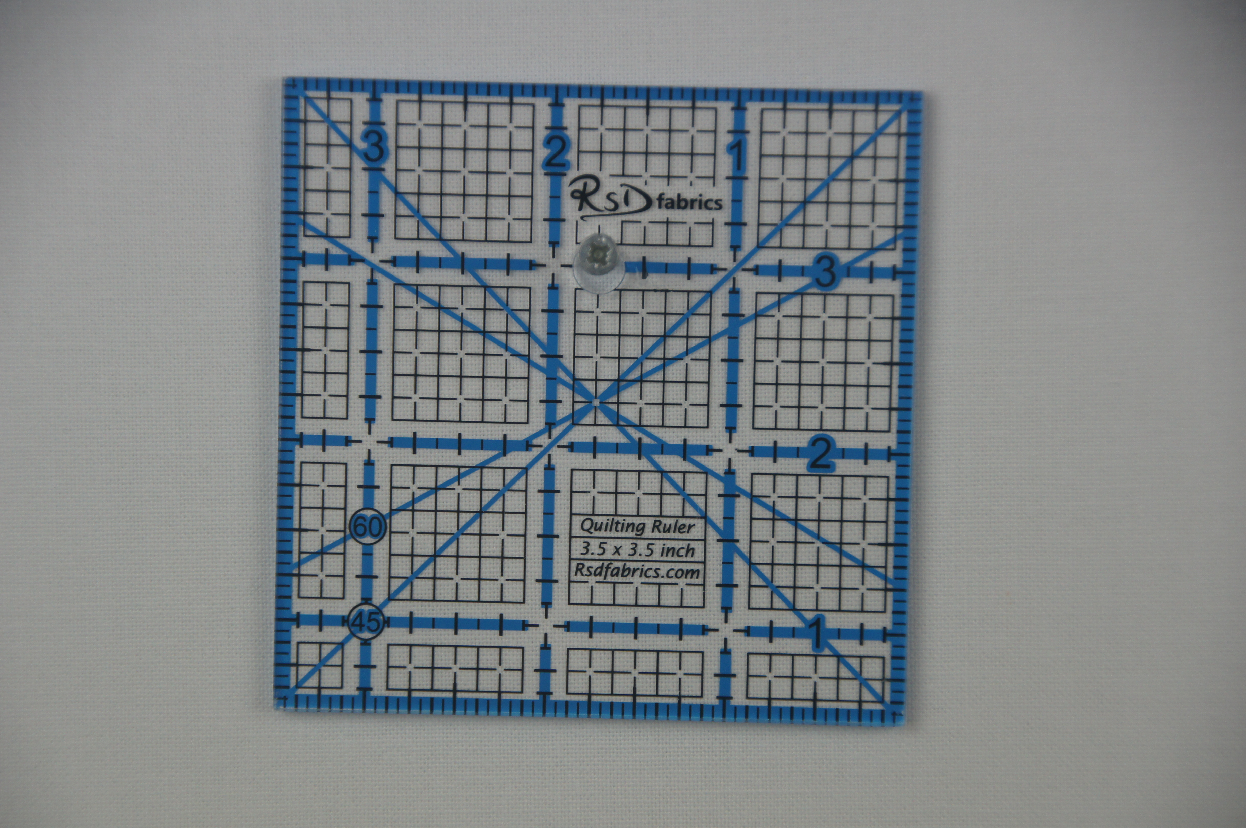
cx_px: 623
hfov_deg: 11.4
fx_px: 6223
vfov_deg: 7.6
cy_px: 414
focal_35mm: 180
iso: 320
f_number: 5.6
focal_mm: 120
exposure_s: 1/200
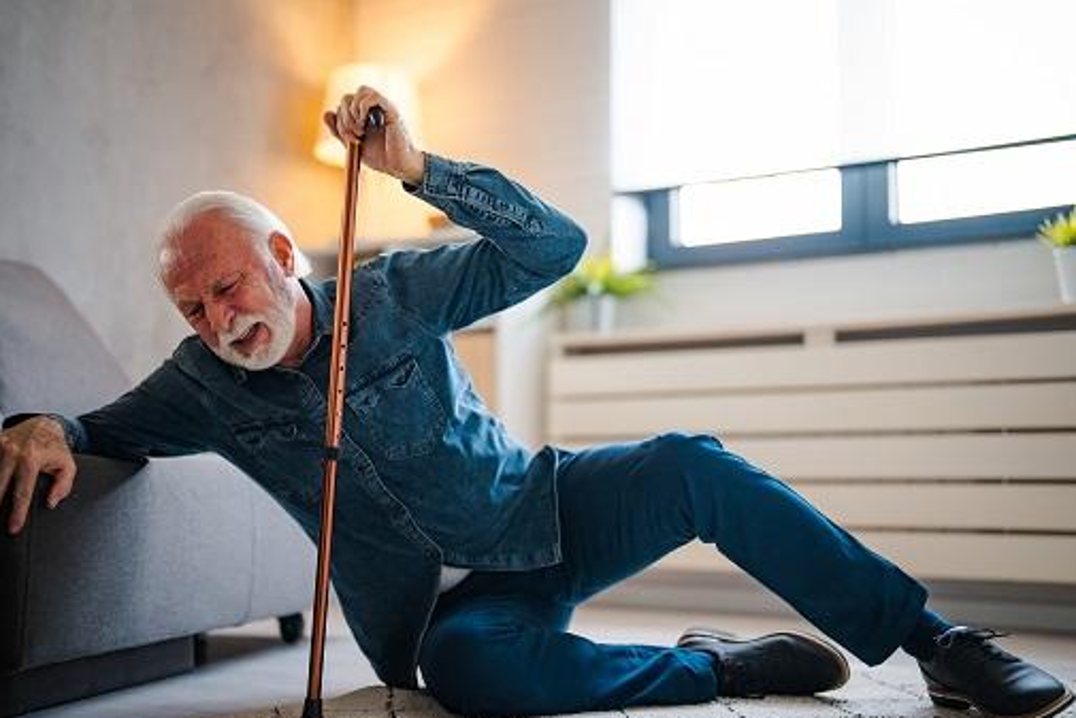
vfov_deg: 26.0
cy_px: 371
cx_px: 521
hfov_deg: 38.2
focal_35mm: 52
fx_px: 1555
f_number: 1.2
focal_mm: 50
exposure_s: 1/200
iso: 400
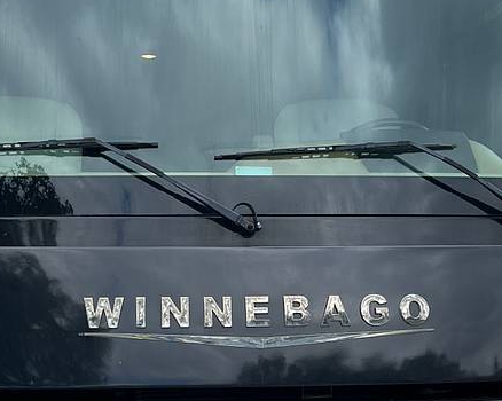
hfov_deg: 32.4
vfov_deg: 26.0
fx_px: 861
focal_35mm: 58
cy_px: 274
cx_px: 209
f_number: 1.5
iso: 50
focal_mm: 5.7
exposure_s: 1/1196
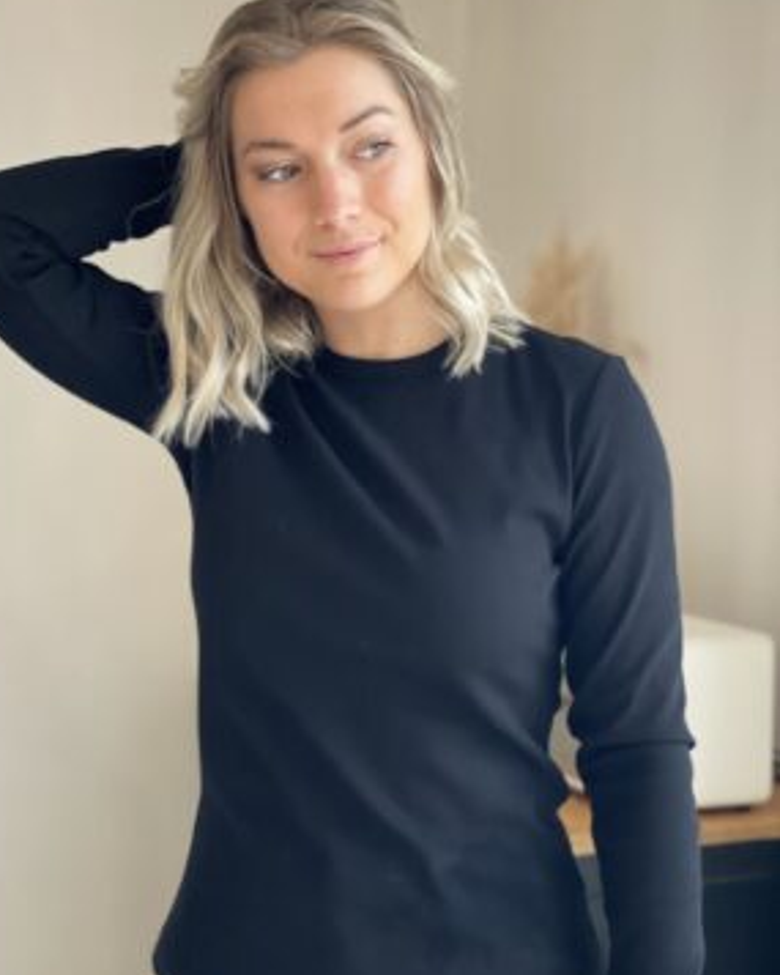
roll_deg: -0.7
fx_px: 1644
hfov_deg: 26.7
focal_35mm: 57
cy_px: 509
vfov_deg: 33.0
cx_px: 372
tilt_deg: -4.0
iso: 250
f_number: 2
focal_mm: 6
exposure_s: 1/122
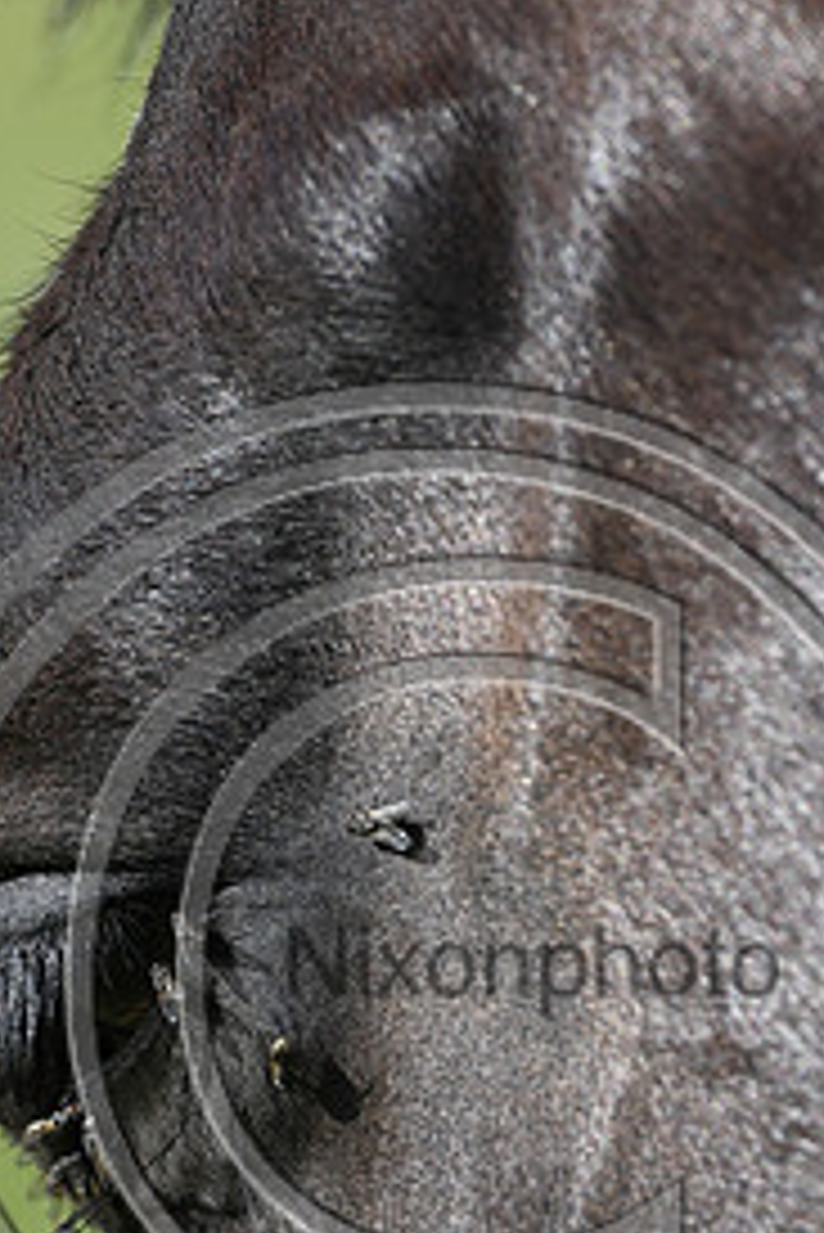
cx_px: 371
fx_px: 21738
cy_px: 891
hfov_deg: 2.2
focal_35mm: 634
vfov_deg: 3.3
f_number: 3.5
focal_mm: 200
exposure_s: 1/1250
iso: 140
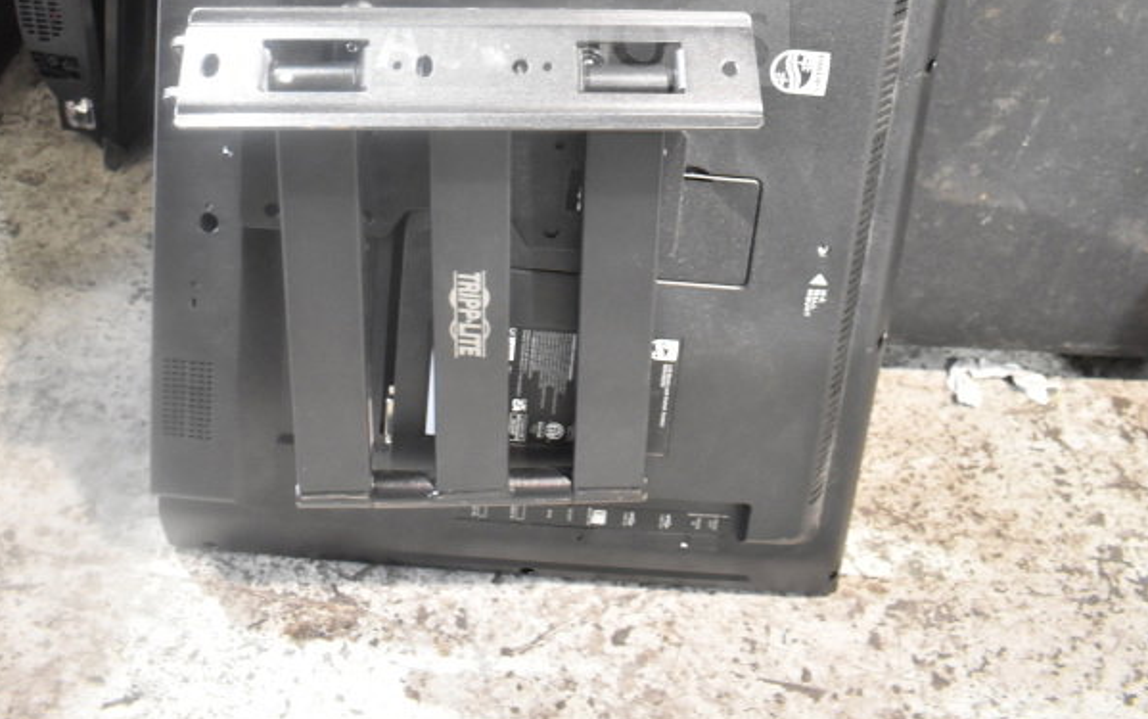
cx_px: 573
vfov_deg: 28.0
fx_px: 1315
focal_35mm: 42
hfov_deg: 47.2
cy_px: -66
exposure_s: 1/30
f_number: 3.5
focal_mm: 18
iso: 2800
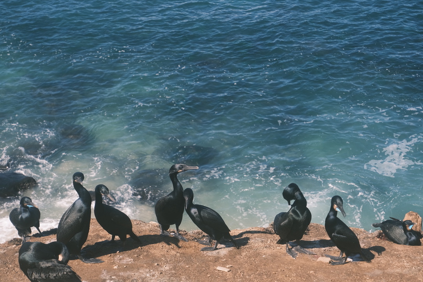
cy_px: 141
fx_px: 799
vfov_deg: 20.0
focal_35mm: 68
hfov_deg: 29.7
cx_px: 212
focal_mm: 45
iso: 320
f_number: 5.6
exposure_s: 1/850
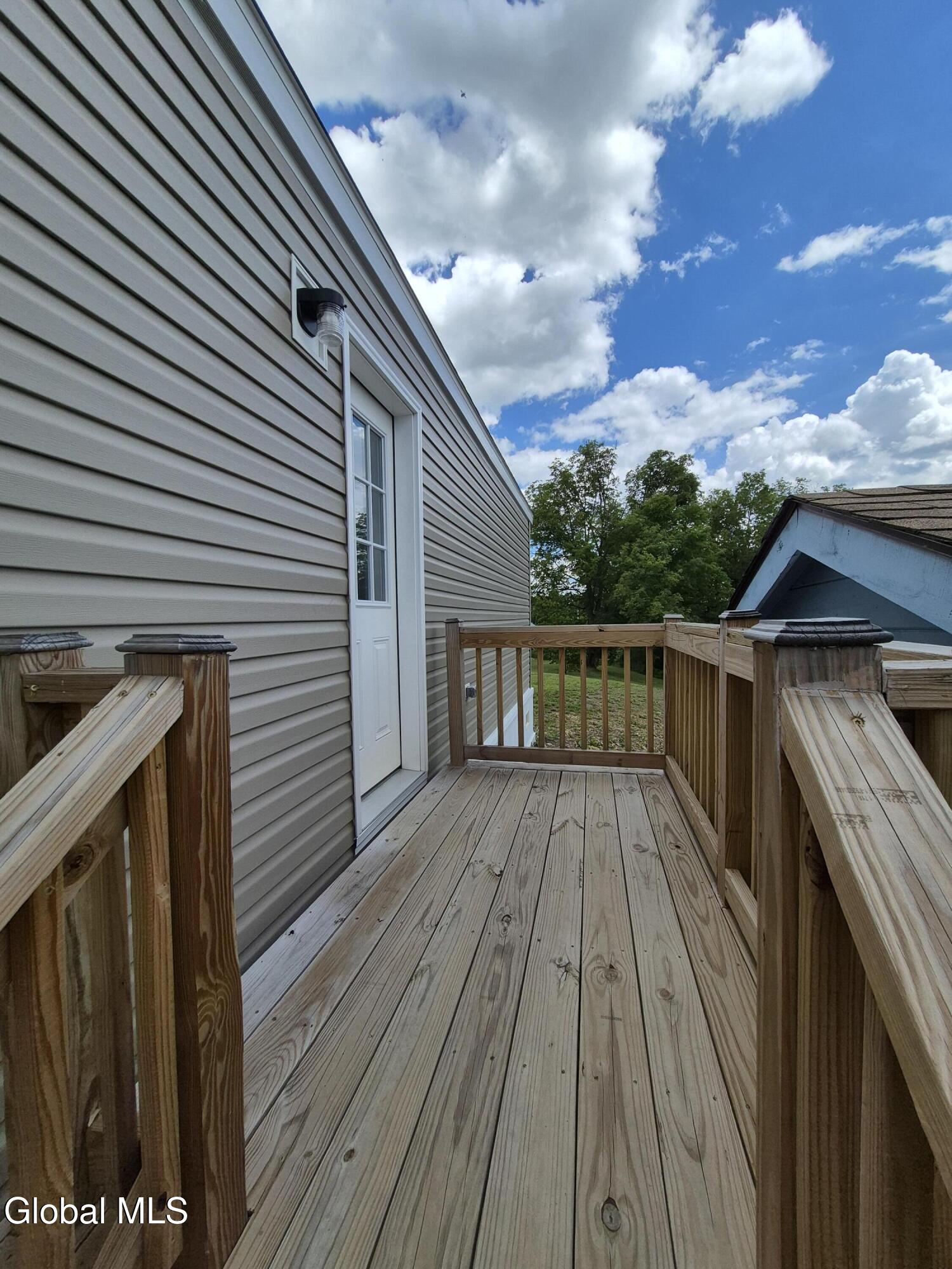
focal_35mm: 13
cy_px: 634
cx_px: 476
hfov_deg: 89.9
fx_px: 477
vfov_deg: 106.2
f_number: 2.2
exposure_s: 1/1852
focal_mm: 1.74
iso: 50
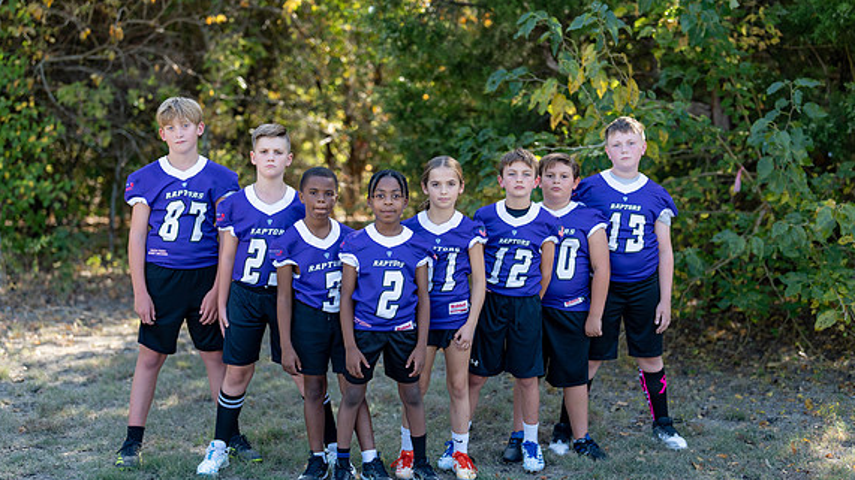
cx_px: 427
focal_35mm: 57
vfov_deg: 21.1
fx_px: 1292
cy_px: 281
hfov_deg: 36.6
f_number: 1.6
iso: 100
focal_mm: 50
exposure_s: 1/1000
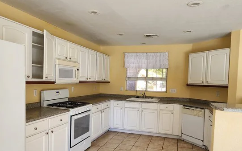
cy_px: 90
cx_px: 118
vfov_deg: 47.3
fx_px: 171
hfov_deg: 70.4
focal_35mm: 26
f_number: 2.2
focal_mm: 2.2
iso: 80
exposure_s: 1/120
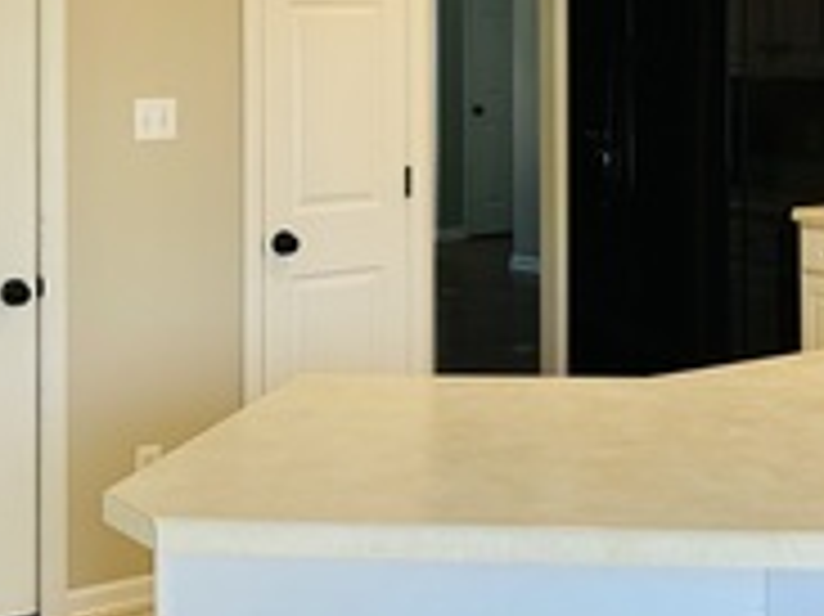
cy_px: 36
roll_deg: +0.7
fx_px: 1689
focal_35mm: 71
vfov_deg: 20.2
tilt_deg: +1.4
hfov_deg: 26.8
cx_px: 673
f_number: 1.8
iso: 80
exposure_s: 1/120
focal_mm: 4.25
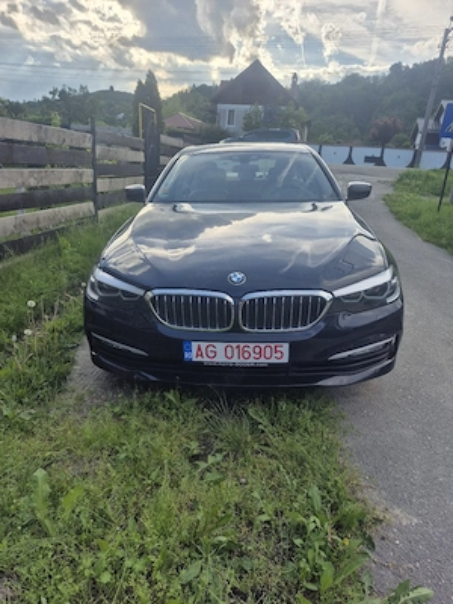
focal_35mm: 23
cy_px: 302
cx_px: 226
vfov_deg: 73.9
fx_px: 401
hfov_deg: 58.9
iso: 25
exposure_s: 1/2000
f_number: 1.8
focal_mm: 5.4
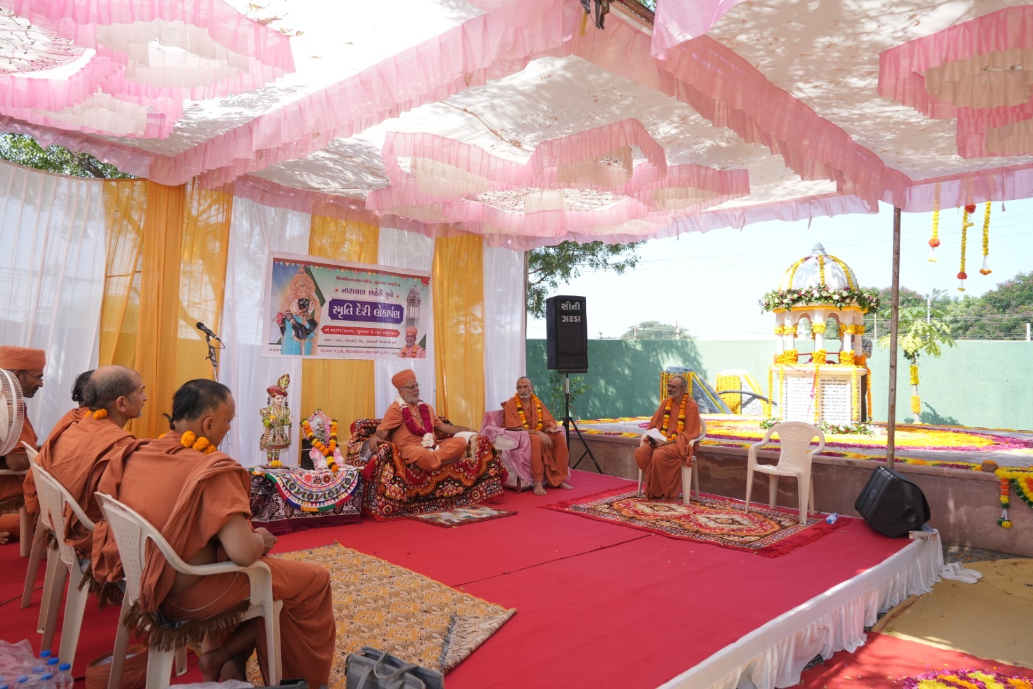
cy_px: 344
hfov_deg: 73.7
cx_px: 516
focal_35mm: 24
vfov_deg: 53.1
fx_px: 689
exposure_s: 1/125
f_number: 7.1
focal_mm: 24
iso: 200
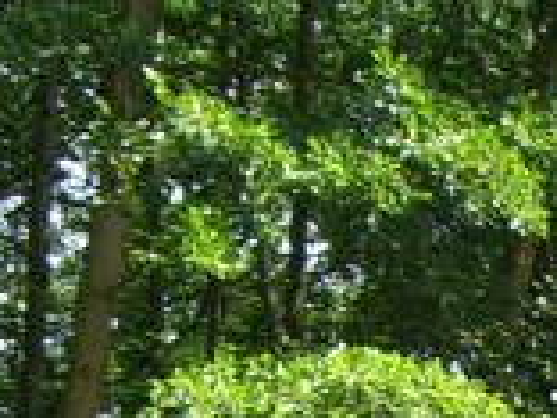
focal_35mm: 195
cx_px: 775
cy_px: 986
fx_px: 3138
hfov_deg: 9.9
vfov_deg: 7.2
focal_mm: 6.2
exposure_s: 1/250
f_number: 2.7
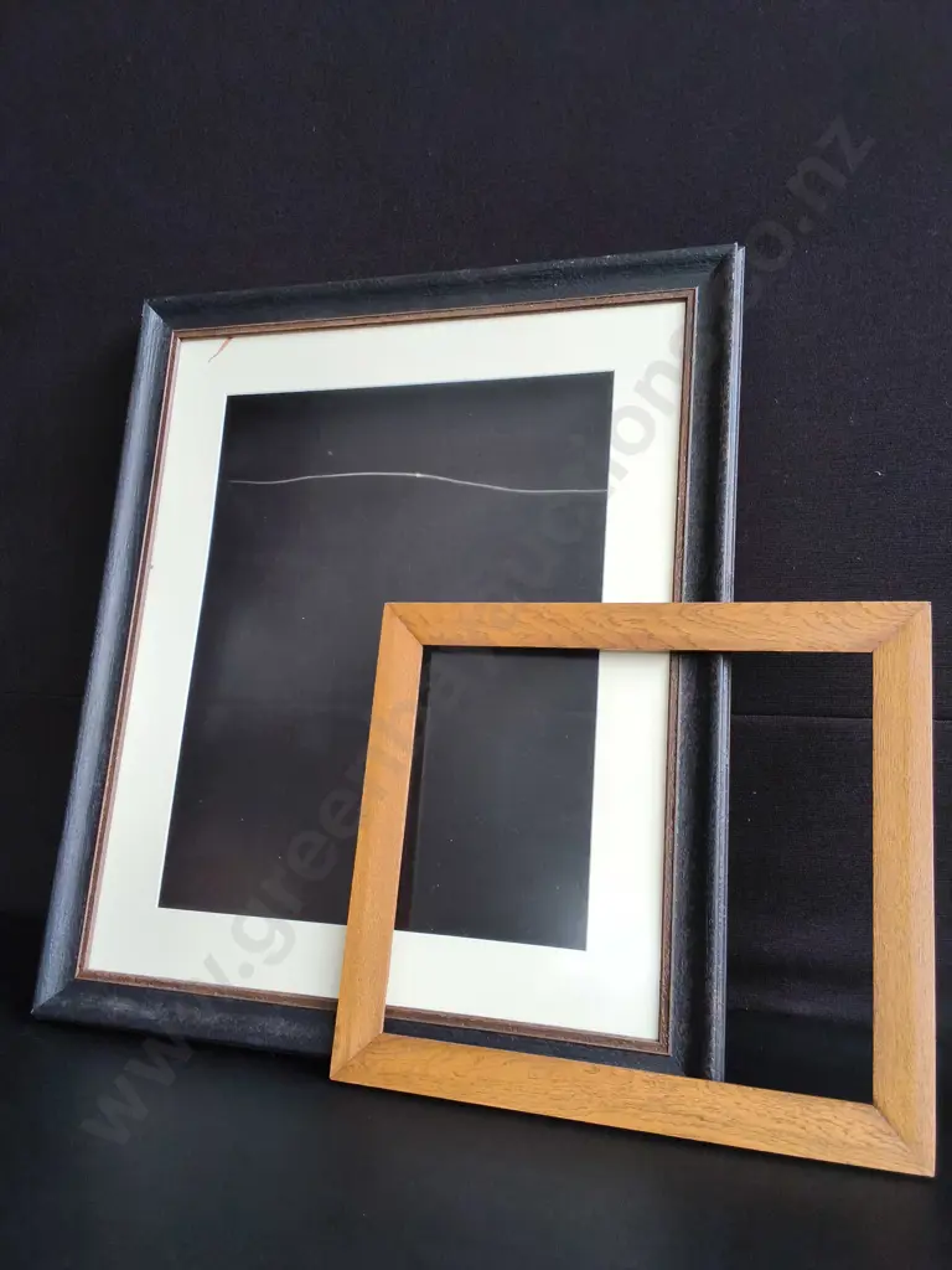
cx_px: 476
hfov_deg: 51.4
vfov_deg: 65.3
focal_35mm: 27
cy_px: 635
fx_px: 990
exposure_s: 1/100
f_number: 2
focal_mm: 2.87
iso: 160
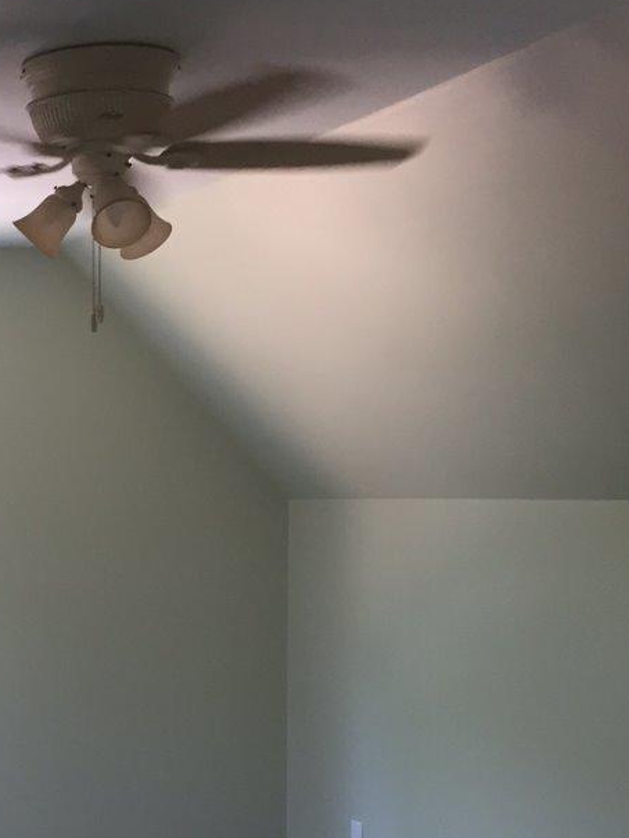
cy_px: 665
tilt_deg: -5.5
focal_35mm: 69
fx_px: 1671
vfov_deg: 27.6
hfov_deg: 19.9
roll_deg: +0.1
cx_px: -151
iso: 64
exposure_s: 1/30
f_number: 2.2
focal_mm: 4.15
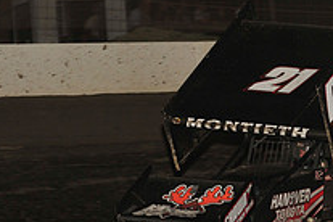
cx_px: 383
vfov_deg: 4.7
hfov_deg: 7.0
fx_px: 2719
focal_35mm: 294
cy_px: 150
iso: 640
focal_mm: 105
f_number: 6.3
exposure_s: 1/320
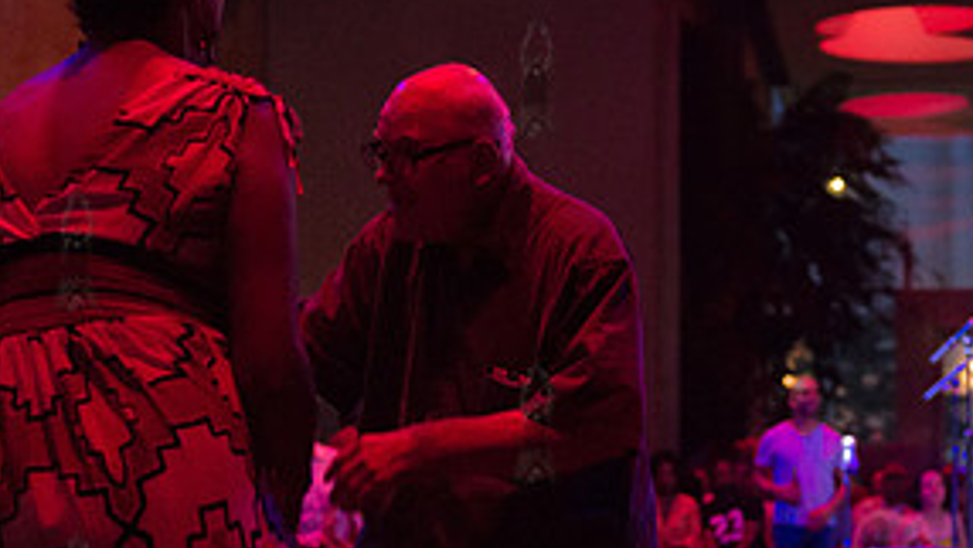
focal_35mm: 103
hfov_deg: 20.7
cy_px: 384
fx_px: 2658
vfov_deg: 11.7
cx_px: 538
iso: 3200
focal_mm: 44
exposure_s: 1/200
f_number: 2.8
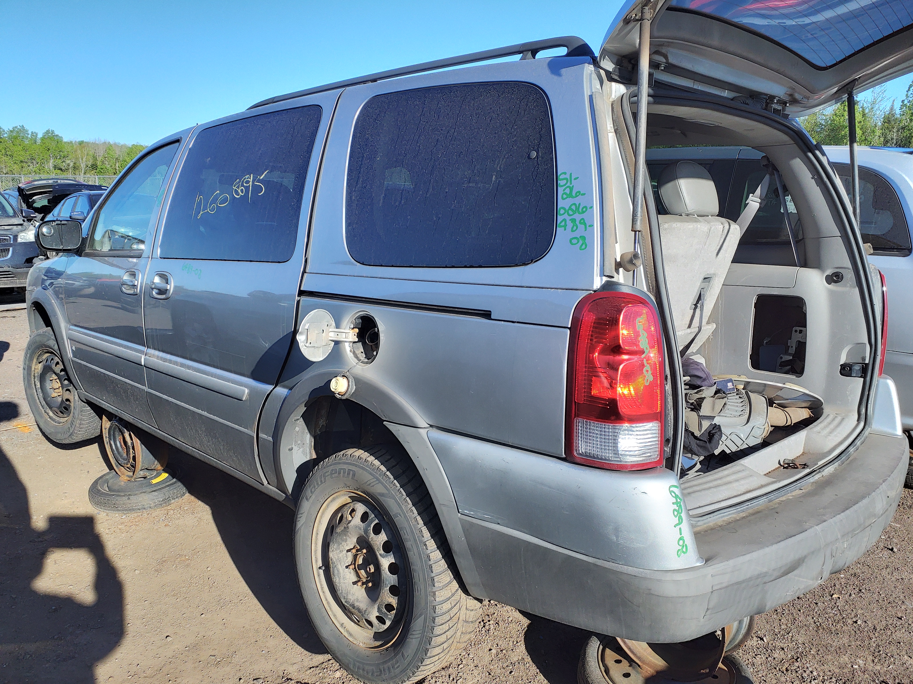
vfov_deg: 53.1
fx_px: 686
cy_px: 342
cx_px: 456
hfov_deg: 67.3
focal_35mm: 26
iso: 40
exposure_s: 1/408
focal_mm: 3.58
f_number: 1.9
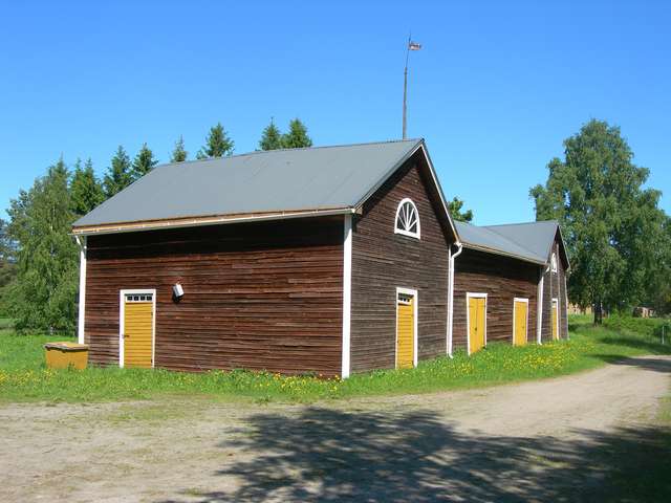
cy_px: 252
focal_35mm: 38
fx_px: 737
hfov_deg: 49.0
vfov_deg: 37.7
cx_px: 336
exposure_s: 1/338
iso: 50
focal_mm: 7.8
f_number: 4.8
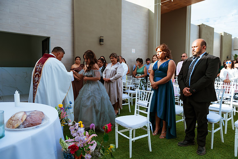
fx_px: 159
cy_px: 80
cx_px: 119
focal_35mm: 24
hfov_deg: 73.7
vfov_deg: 53.2
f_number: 2.8
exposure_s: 1/800
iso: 100
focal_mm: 24
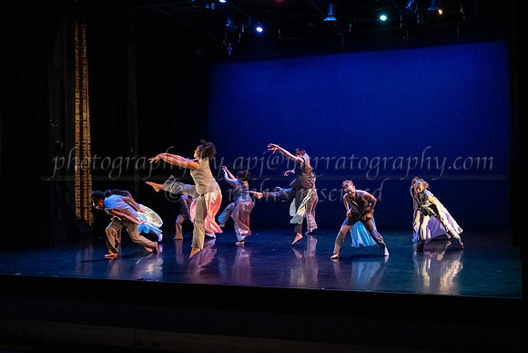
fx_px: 536
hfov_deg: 51.8
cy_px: 196
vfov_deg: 36.3
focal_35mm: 37
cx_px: 337
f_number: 4
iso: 6400
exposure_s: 1/400
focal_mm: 28
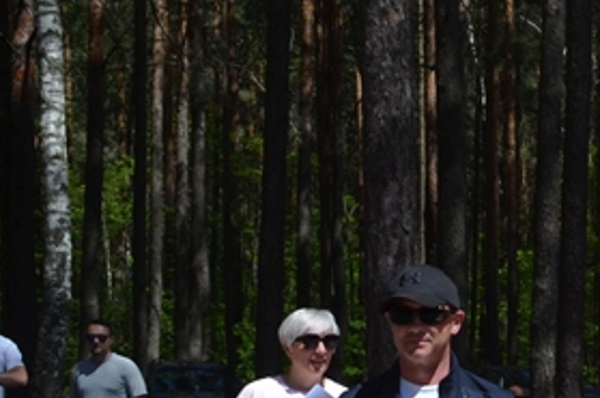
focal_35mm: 127
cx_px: 832
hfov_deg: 15.2
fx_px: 2113
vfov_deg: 10.6
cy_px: 429
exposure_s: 1/320
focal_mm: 24
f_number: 9
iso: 100
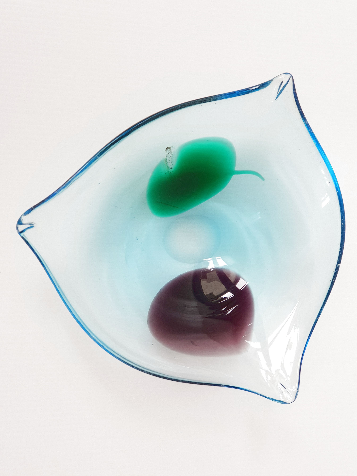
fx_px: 715
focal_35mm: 52
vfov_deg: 36.8
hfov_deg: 28.0
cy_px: 238
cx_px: 178
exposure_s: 1/33
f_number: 2.4
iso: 80
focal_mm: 6
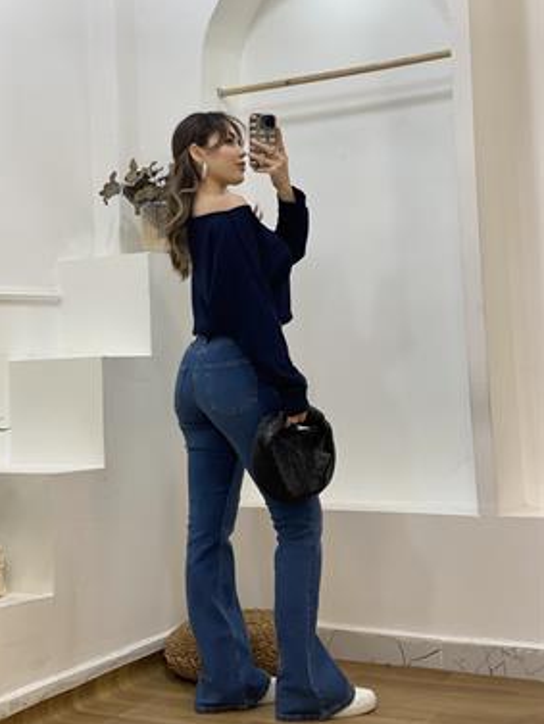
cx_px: 248
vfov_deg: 33.8
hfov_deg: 25.7
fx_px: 1194
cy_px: 358
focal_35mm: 57
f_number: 2
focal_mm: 6
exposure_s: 1/100
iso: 80
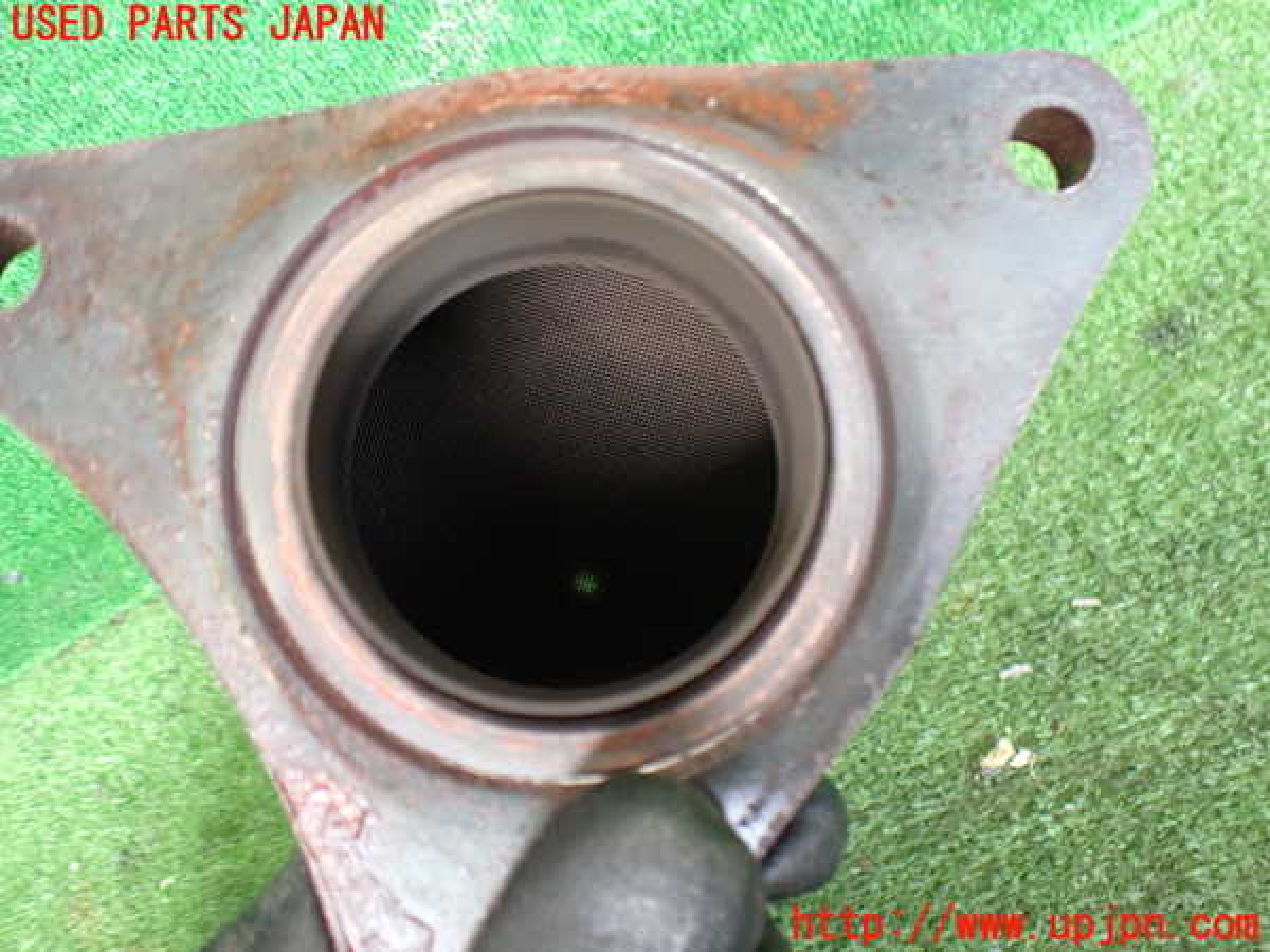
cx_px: 635
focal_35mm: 30
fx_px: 1101
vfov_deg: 46.8
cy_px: 476
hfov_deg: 60.0
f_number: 2.3
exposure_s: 1/80
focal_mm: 5.4
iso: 800
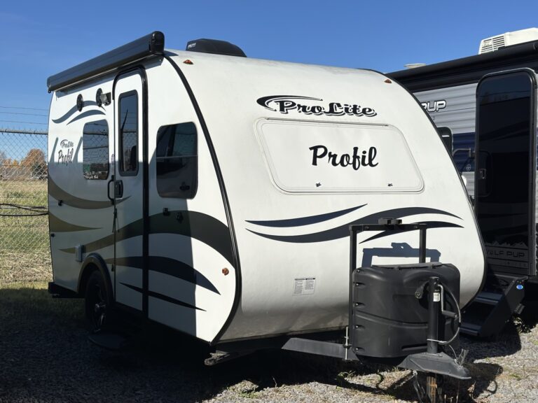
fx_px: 746
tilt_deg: -1.0
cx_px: 269
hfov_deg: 39.7
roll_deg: -1.6
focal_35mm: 48
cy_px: 202
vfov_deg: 30.3
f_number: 1.78
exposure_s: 1/13699
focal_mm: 6.86
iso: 80
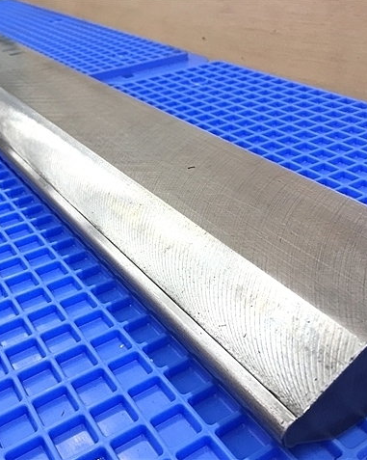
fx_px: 516
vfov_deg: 48.0
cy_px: 230
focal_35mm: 38
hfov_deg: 38.8
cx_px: 131
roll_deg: +5.1
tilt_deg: -31.9
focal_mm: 4.15
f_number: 2.2
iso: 80
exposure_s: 1/30
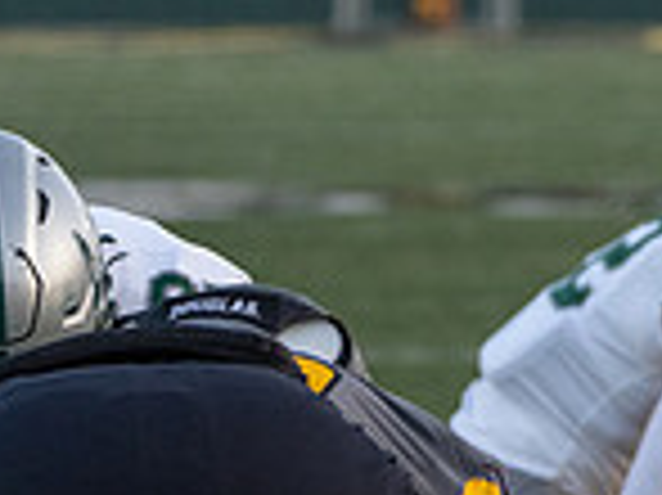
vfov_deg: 1.9
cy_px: 778
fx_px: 14809
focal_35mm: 775
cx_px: 1041
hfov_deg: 2.6
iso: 2500
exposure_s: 1/1000
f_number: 5.6
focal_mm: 189
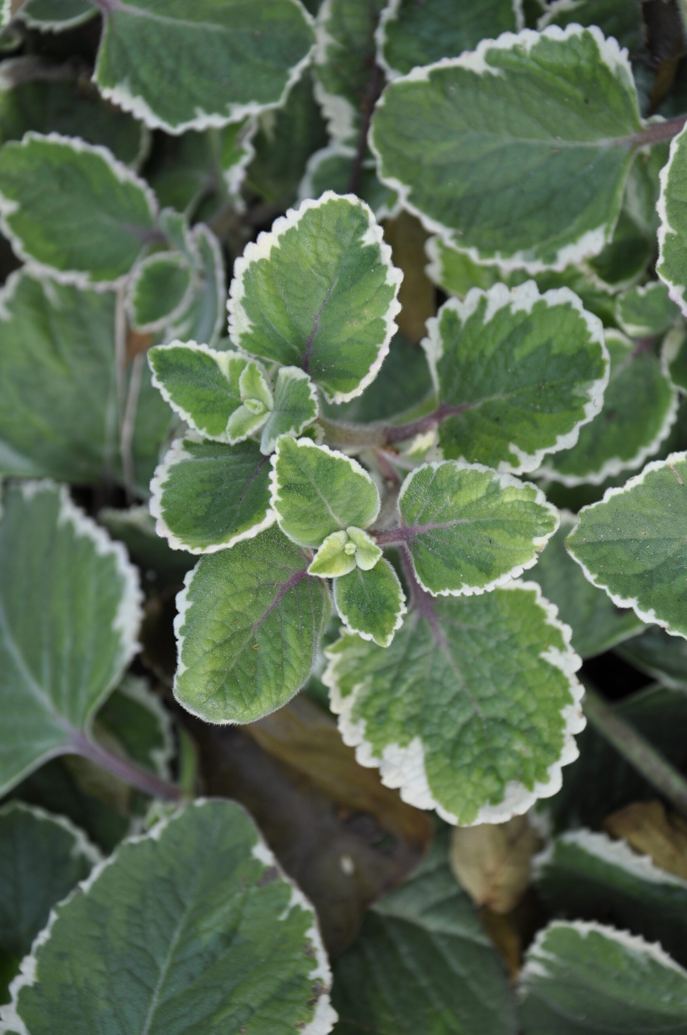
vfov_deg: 23.4
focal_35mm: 87
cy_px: 518
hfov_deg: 15.7
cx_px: 344
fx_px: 2497
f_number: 5.6
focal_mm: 58
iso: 200
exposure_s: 1/125
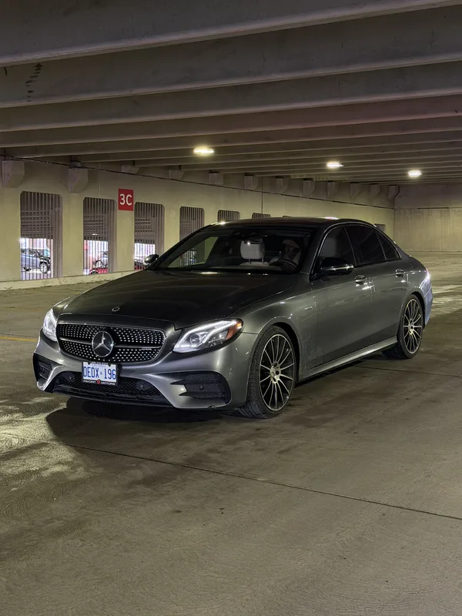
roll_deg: -0.1
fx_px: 854
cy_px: 308
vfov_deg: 39.7
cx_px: 231
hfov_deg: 30.3
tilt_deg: -4.3
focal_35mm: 48
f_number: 1.78
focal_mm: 6.76
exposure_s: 1/50
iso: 250
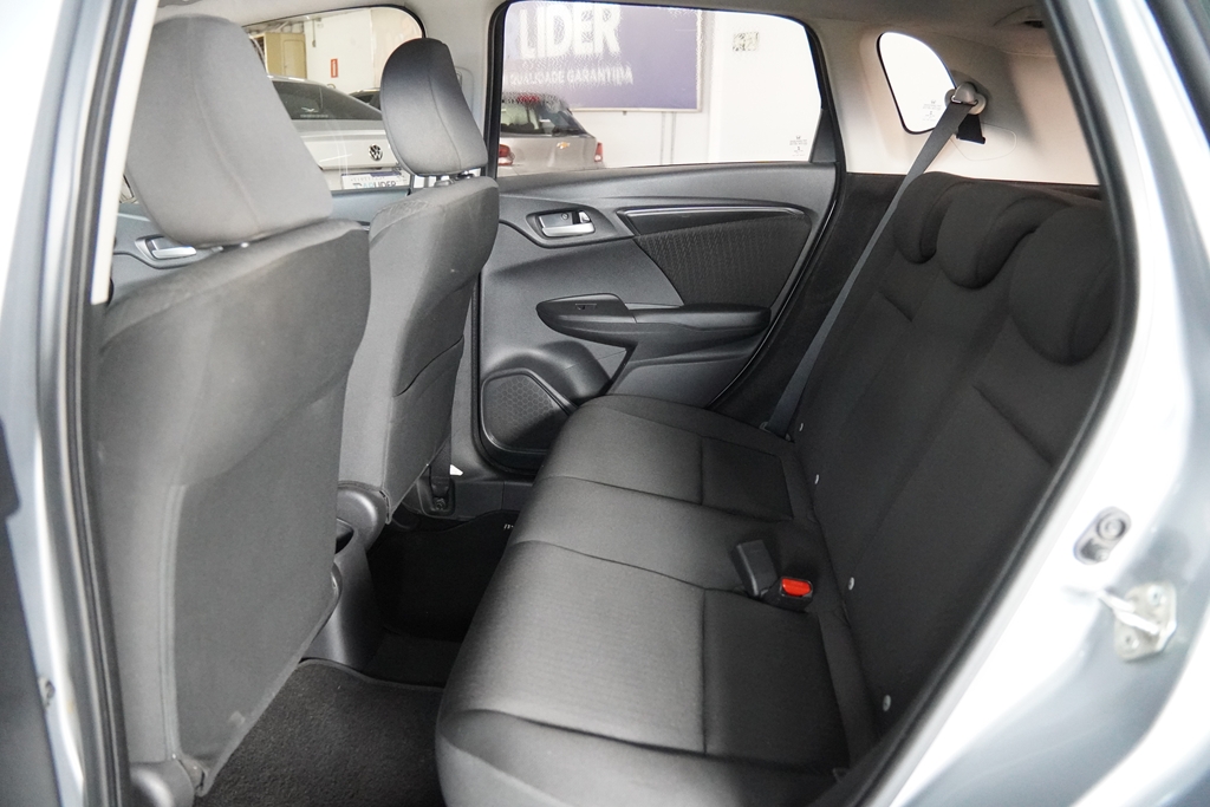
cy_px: 404
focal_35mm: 26
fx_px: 857
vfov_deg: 50.4
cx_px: 605
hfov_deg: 70.4
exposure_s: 1/125
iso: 6400
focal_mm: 17
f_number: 2.8
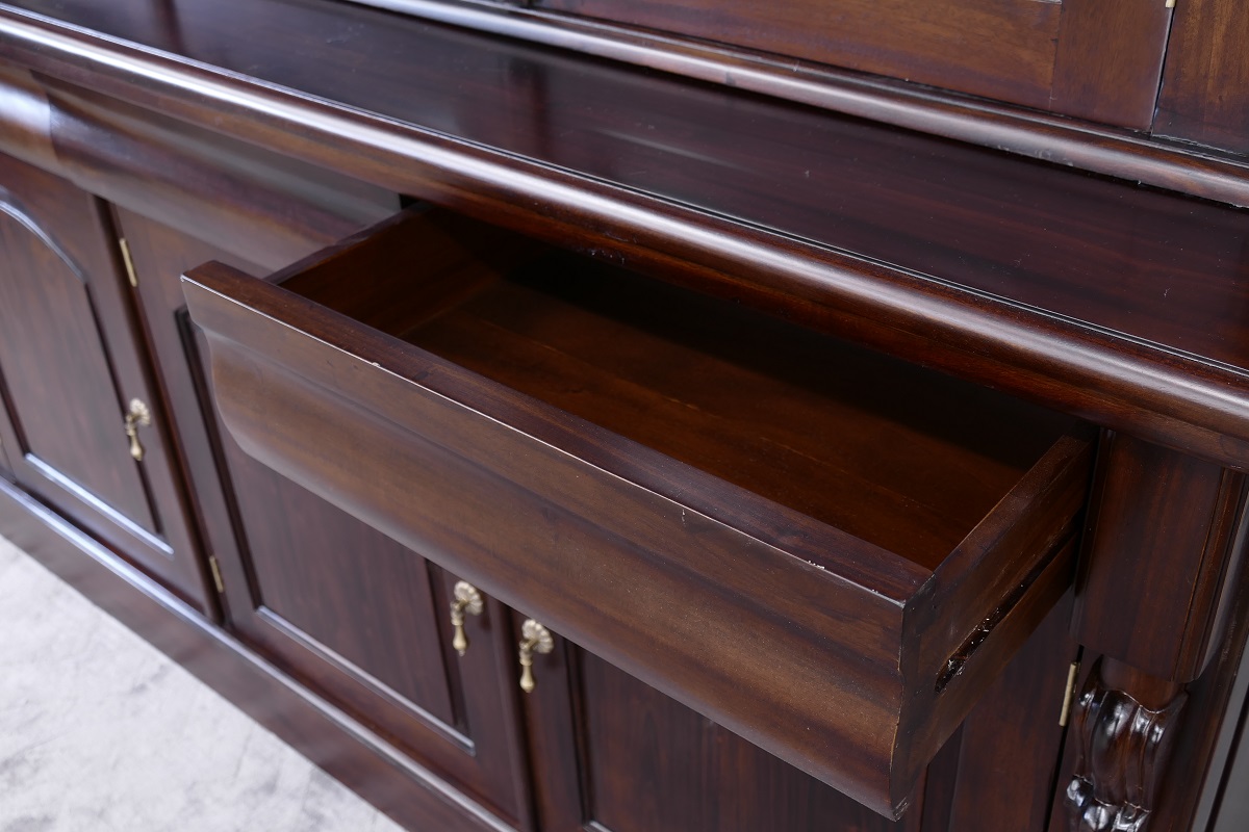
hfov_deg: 50.7
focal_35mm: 38
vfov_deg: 35.1
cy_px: 416
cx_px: 624
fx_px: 1318
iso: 125
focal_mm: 13.97
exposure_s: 1/2.5
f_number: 3.1
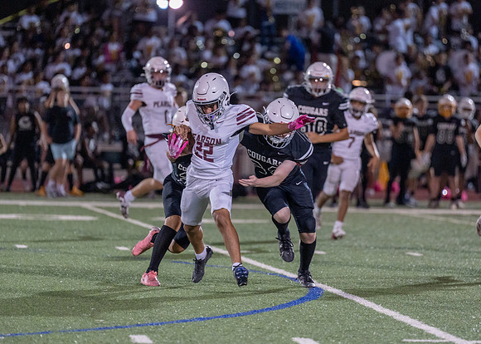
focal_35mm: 252
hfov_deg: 8.0
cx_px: 275
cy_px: 167
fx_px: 3444
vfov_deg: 5.7
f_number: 2.8
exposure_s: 1/1000
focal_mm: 200
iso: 2000
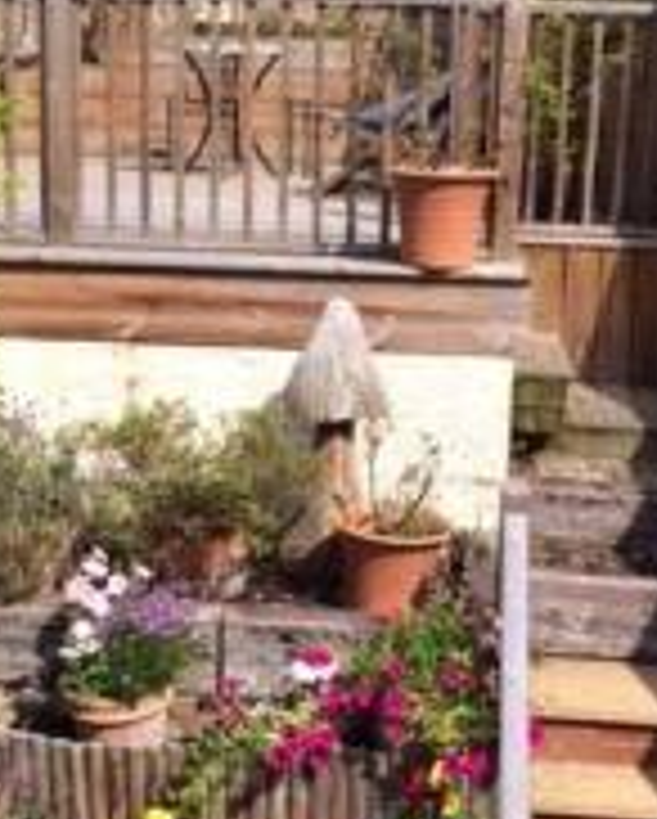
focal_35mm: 68
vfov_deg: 27.9
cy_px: 434
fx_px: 1650
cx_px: 274
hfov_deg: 22.5
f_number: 2.2
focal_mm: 4.15
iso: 32
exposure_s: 1/2053
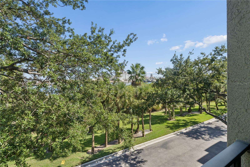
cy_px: 84
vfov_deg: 77.3
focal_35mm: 15
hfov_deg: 100.4
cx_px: 125
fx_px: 104
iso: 160
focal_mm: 10
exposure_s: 1/320
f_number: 8
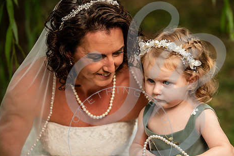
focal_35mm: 195
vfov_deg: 7.1
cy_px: 96
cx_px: 146
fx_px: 1268
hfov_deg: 10.5
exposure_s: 1/800
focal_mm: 155
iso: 400
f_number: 2.8
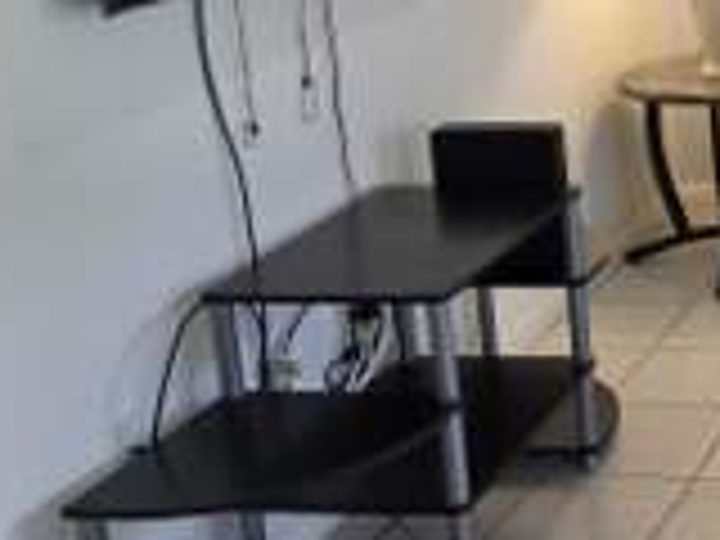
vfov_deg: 21.0
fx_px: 1435
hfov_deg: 23.6
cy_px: 90
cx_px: 1022
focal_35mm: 69
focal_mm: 6.5
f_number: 1.4
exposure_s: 1/120
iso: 125
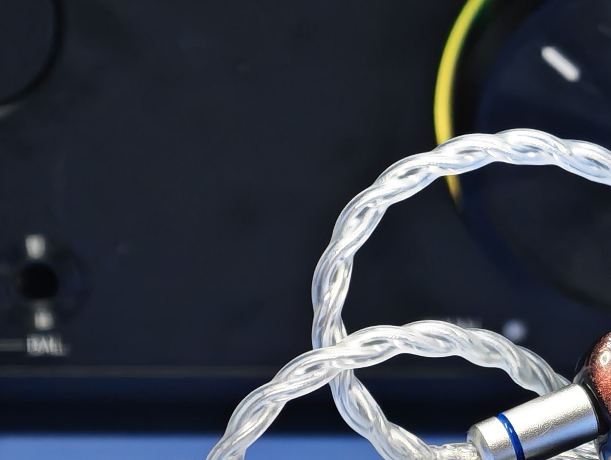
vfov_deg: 4.4
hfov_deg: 5.8
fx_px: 6009
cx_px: 456
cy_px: 341
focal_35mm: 340
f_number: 2.6
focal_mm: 22.48
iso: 1000
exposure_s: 1/50
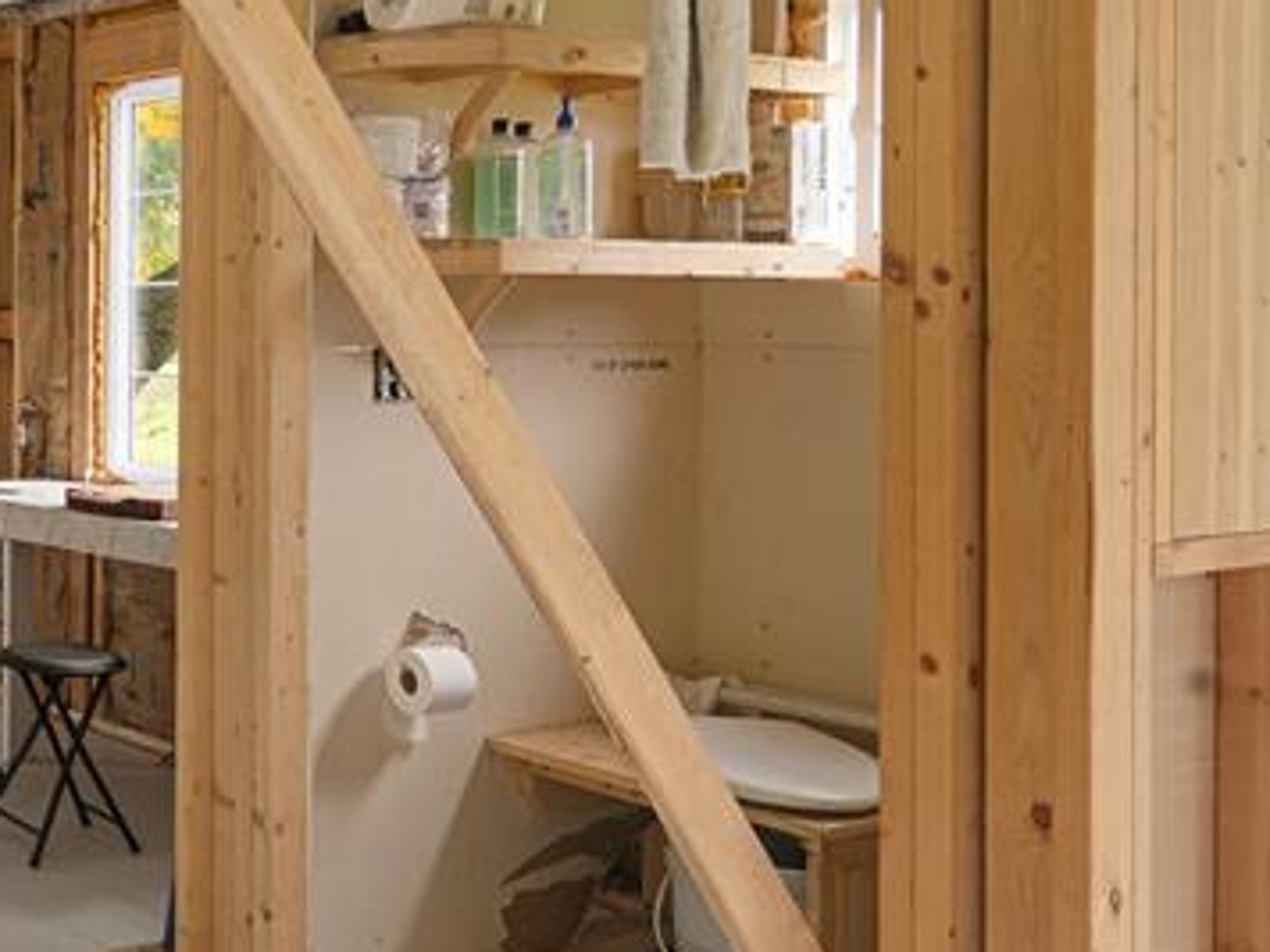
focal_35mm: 47
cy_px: 358
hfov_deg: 33.9
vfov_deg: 30.8
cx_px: -193
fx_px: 1724
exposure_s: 1/8
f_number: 9
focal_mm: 17
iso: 320
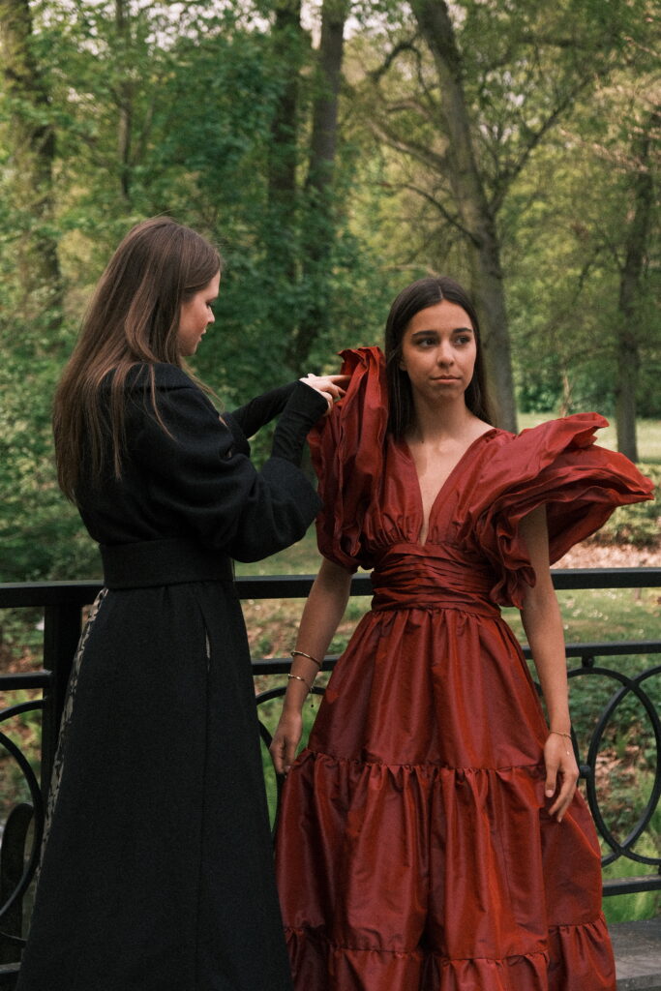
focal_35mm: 69
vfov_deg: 29.2
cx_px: 330
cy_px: 496
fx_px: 1900
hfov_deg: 19.7
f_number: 4
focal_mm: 46.3
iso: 500
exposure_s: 1/1600
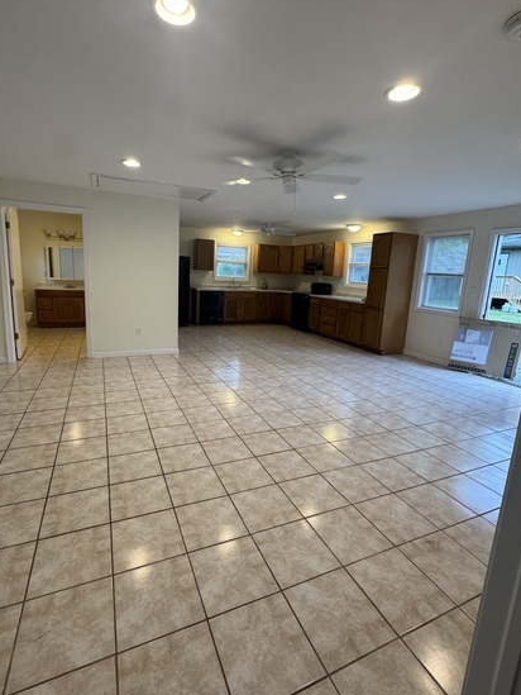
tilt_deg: -9.3
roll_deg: -1.5
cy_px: 334
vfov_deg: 91.0
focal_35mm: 17
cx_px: 248
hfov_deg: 74.7
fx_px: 341
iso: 250
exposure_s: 1/120
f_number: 2.2
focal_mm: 2.22
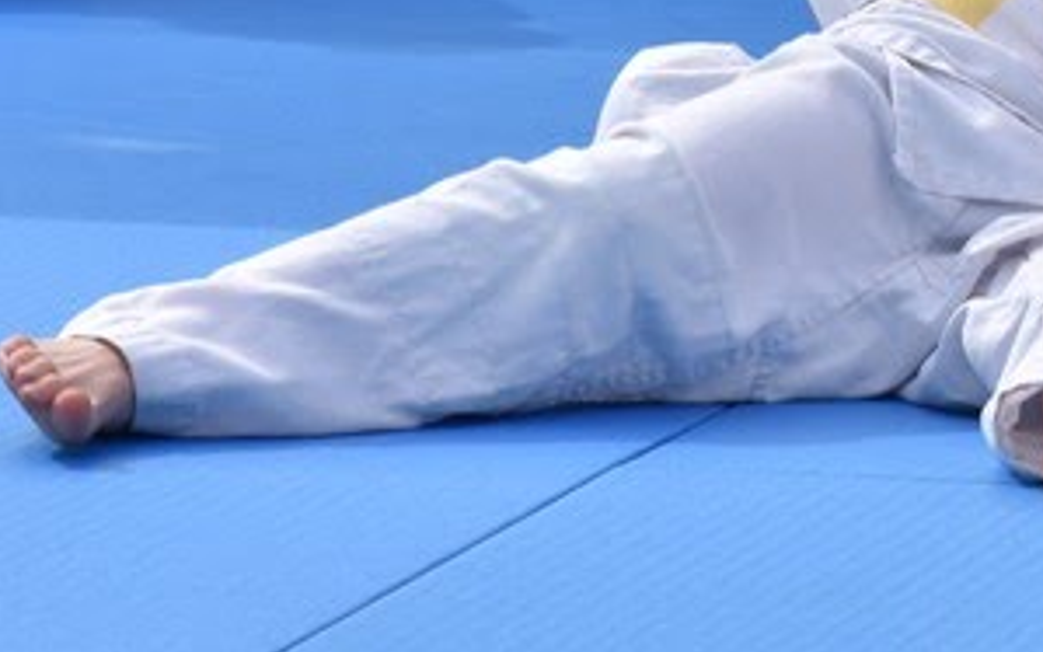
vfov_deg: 2.6
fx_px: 14613
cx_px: 1392
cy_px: 61
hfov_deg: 4.1
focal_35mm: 514
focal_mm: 98
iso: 100
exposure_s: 1/500
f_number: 6.3
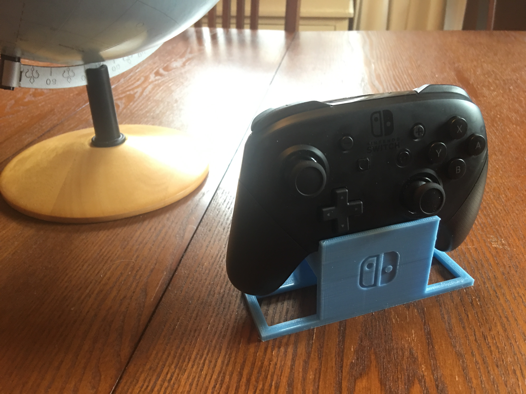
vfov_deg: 48.2
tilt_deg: -30.1
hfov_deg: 61.7
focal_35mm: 29
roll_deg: -0.2
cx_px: 263
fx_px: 441
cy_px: 197
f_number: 2.2
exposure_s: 1/15
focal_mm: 4.15
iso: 64
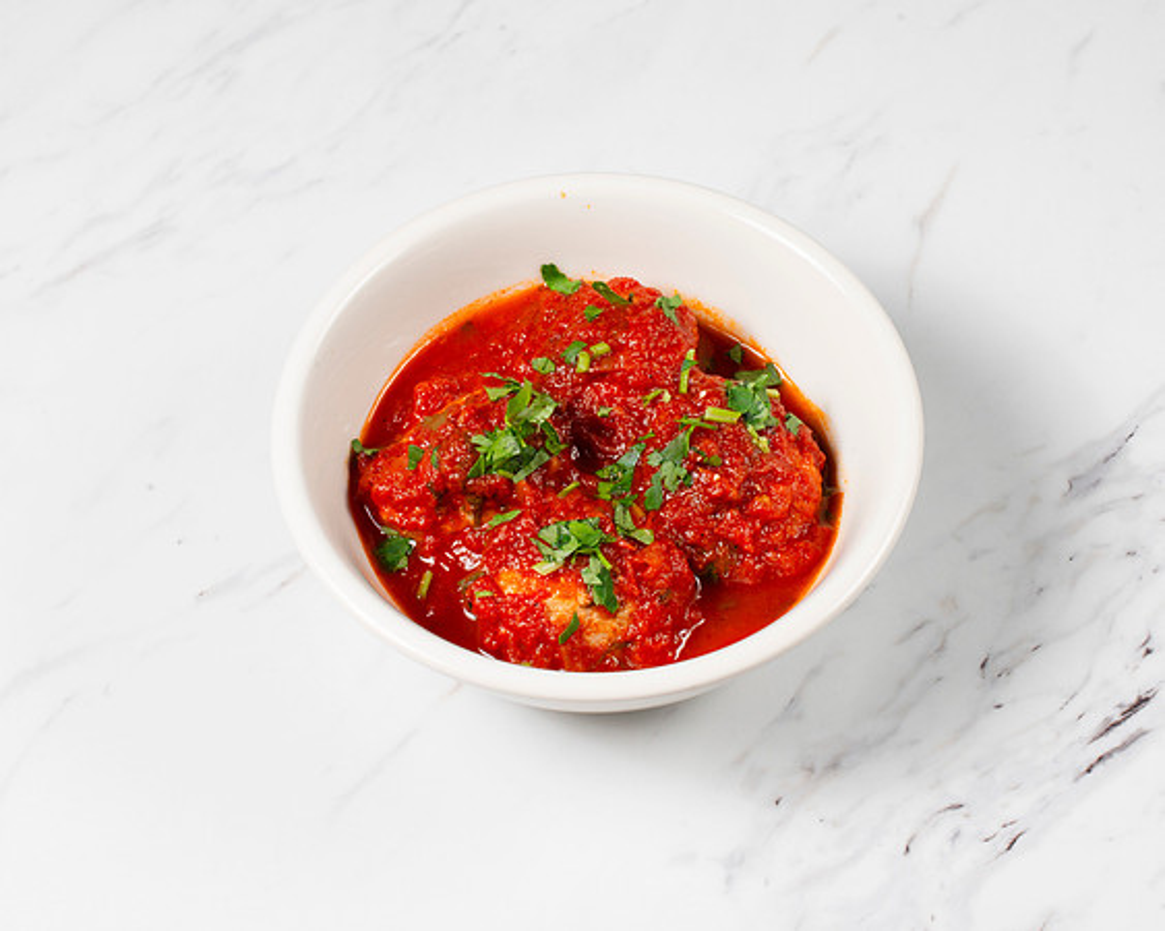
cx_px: 584
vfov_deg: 19.6
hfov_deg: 24.4
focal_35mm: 78
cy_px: 390
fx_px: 2700
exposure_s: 1/200
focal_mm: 50
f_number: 14
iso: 200
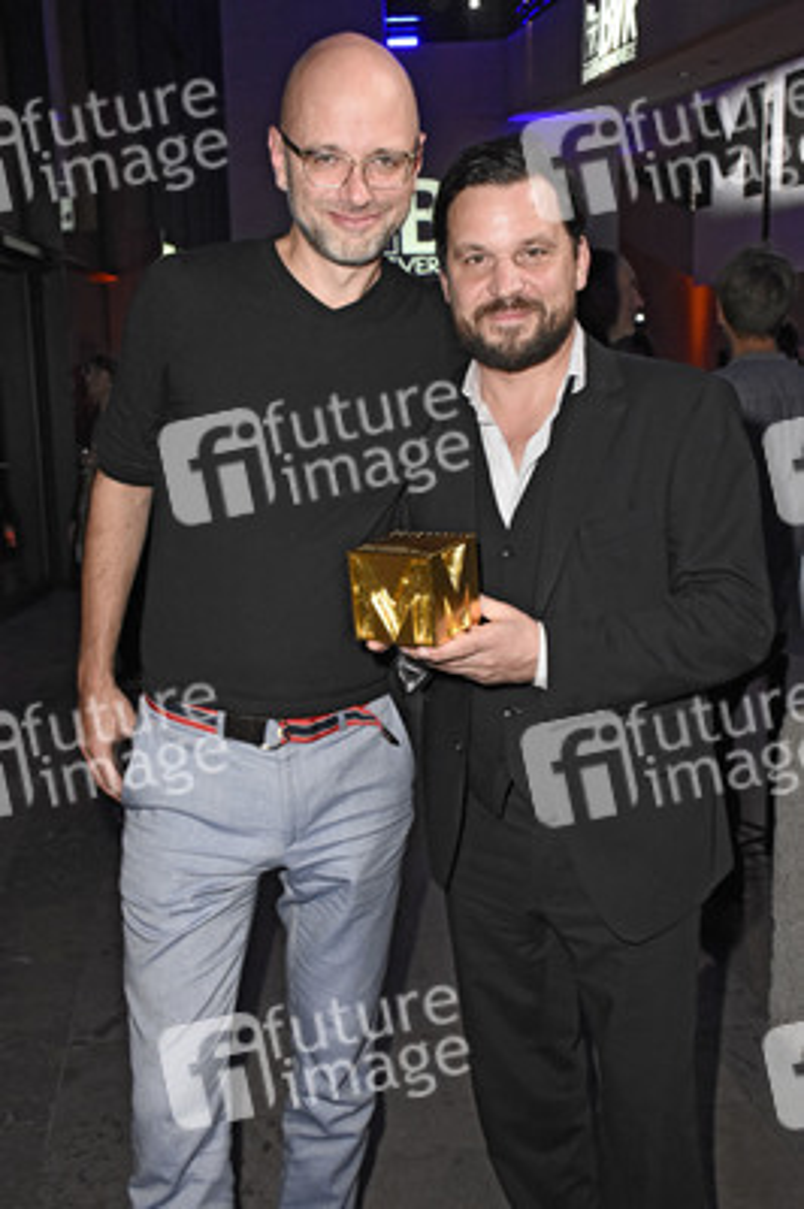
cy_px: 604
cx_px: 402
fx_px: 1208
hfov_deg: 36.8
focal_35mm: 36
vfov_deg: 53.2
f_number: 6.3
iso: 3200
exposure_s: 1/125
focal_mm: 24
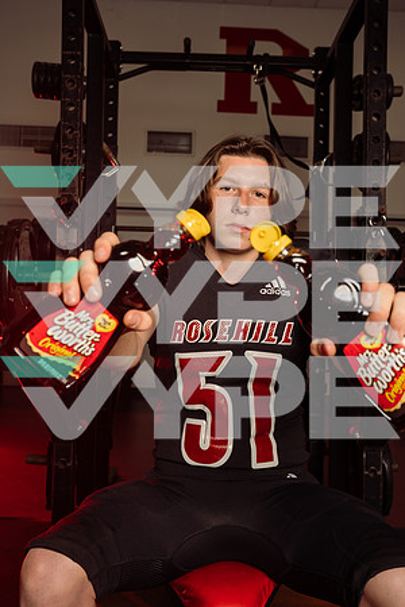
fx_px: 607
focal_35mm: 36
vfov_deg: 53.1
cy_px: 304
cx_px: 202
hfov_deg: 36.9
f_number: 6.3
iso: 250
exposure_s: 1/250
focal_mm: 36
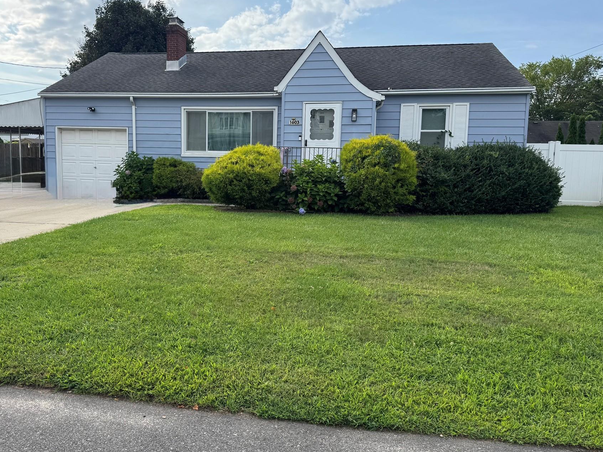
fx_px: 505
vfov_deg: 48.2
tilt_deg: -6.0
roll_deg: -0.6
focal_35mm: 29
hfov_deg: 61.2
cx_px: 245
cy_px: 214
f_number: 1.78
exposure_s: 1/2710
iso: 80
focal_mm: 6.76
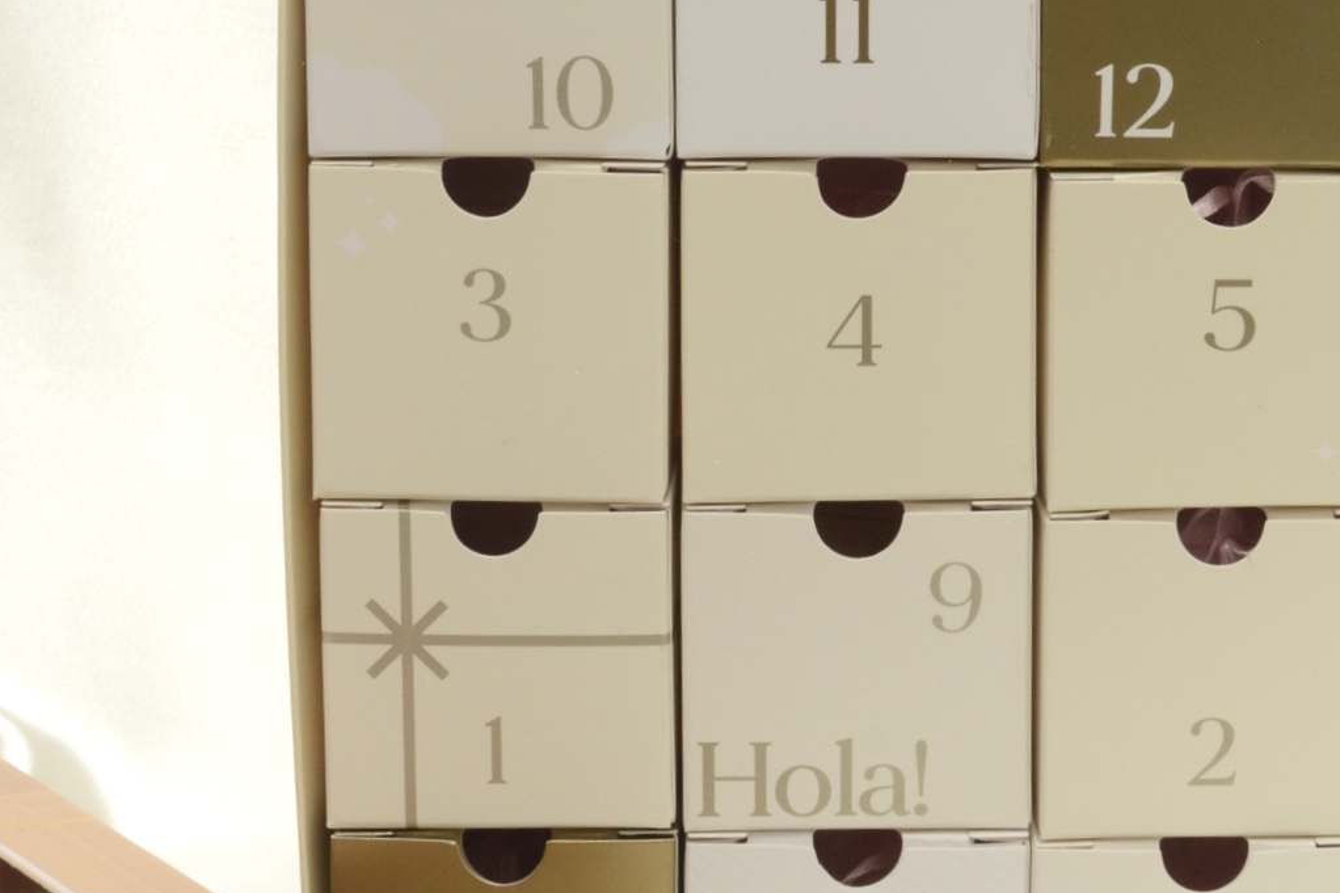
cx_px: 823
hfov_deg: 18.4
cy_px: 300
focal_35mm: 111
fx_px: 4131
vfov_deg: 12.3
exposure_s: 1/800
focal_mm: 34
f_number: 14
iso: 500
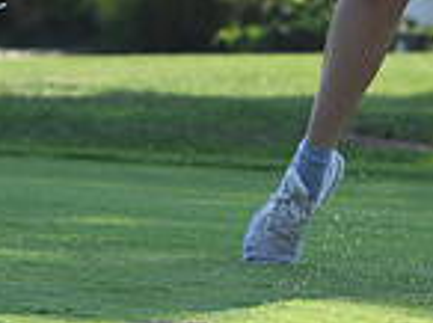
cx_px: 380
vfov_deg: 1.0
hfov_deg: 1.3
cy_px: -284
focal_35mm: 1559
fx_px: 19469
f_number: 6.3
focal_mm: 350
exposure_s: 1/800
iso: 640
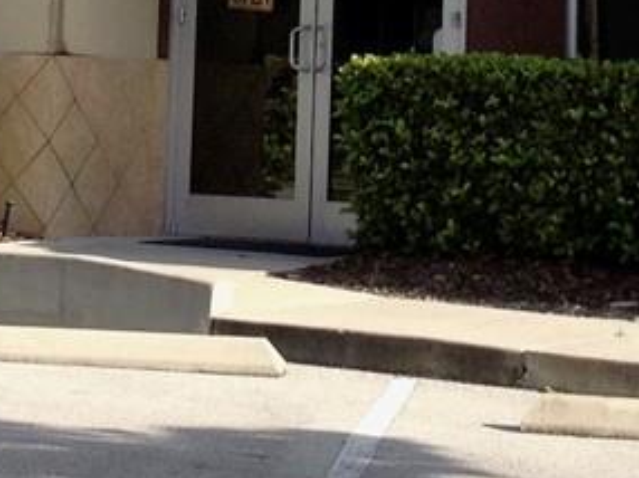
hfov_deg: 10.1
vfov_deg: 7.3
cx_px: 252
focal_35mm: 196
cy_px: -460
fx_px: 3615
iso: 50
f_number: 2.4
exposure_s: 1/935
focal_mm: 4.28
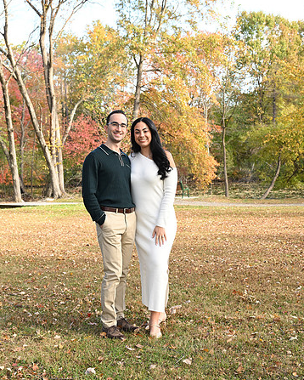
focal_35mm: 56
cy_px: 176
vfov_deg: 33.5
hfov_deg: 27.2
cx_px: 155
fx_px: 629
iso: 200
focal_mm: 46
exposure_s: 1/80
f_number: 6.3
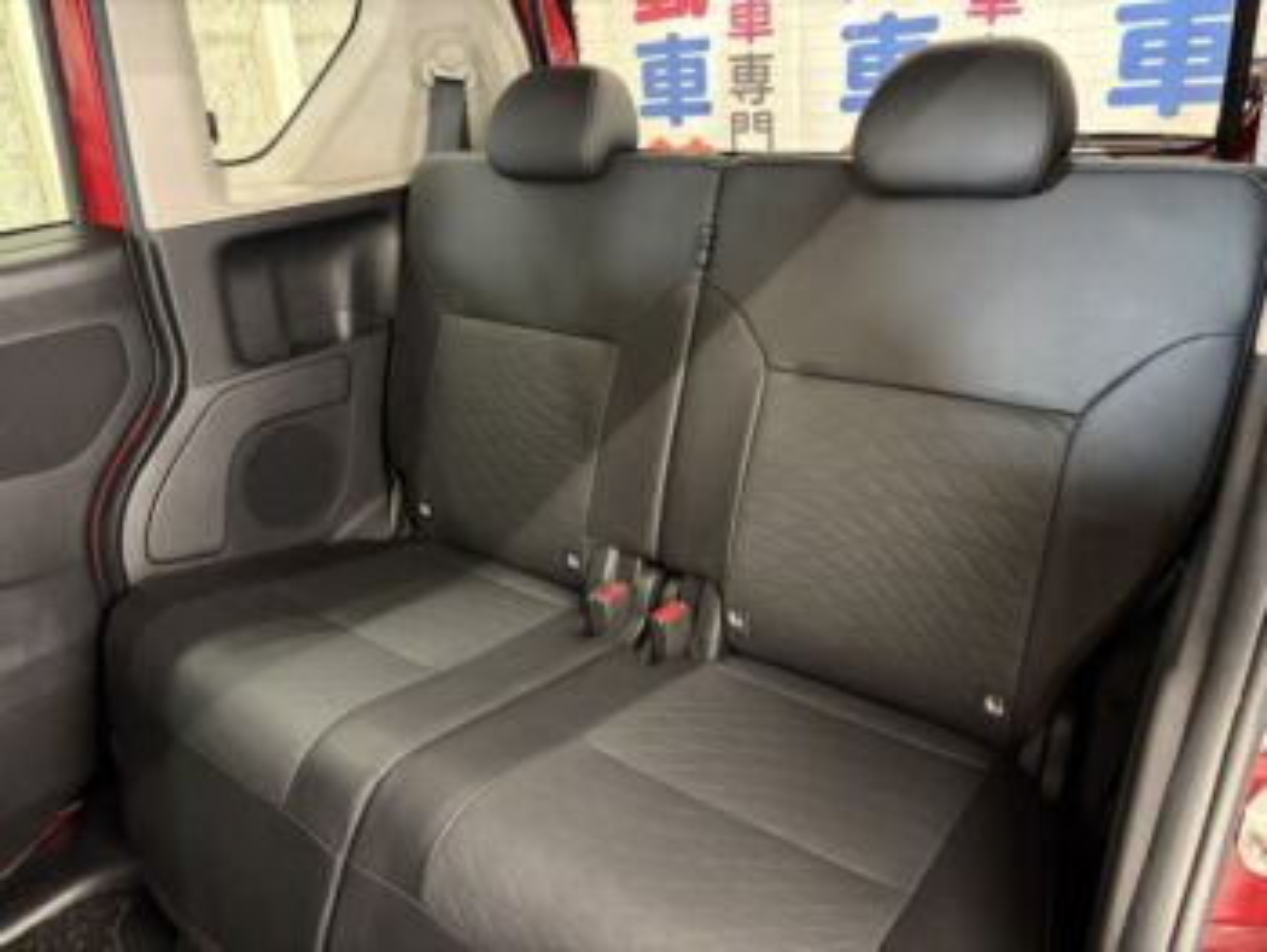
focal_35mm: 26
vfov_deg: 53.1
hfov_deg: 67.3
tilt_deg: -21.7
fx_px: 952
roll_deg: +3.1
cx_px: 634
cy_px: 476
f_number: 1.6
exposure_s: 1/25
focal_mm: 5.96
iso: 640
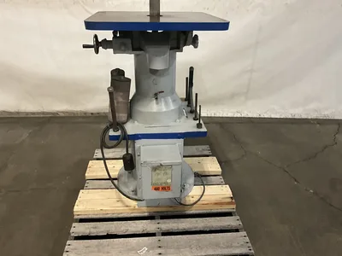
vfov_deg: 48.2
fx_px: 287
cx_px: 171
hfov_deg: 61.7
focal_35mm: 29
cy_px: 128
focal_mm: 3
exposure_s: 1/49
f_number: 1.8
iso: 320
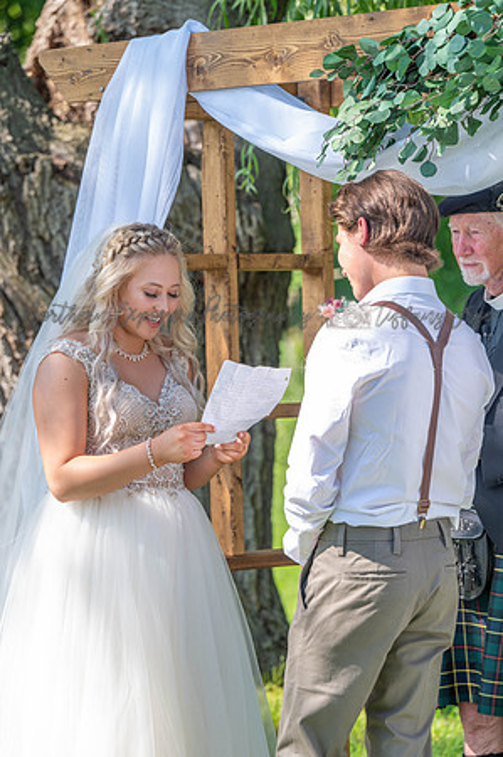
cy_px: 378
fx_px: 3256
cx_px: 252
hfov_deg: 8.8
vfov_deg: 13.3
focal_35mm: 155
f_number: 5
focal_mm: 155
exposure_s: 1/500
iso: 200
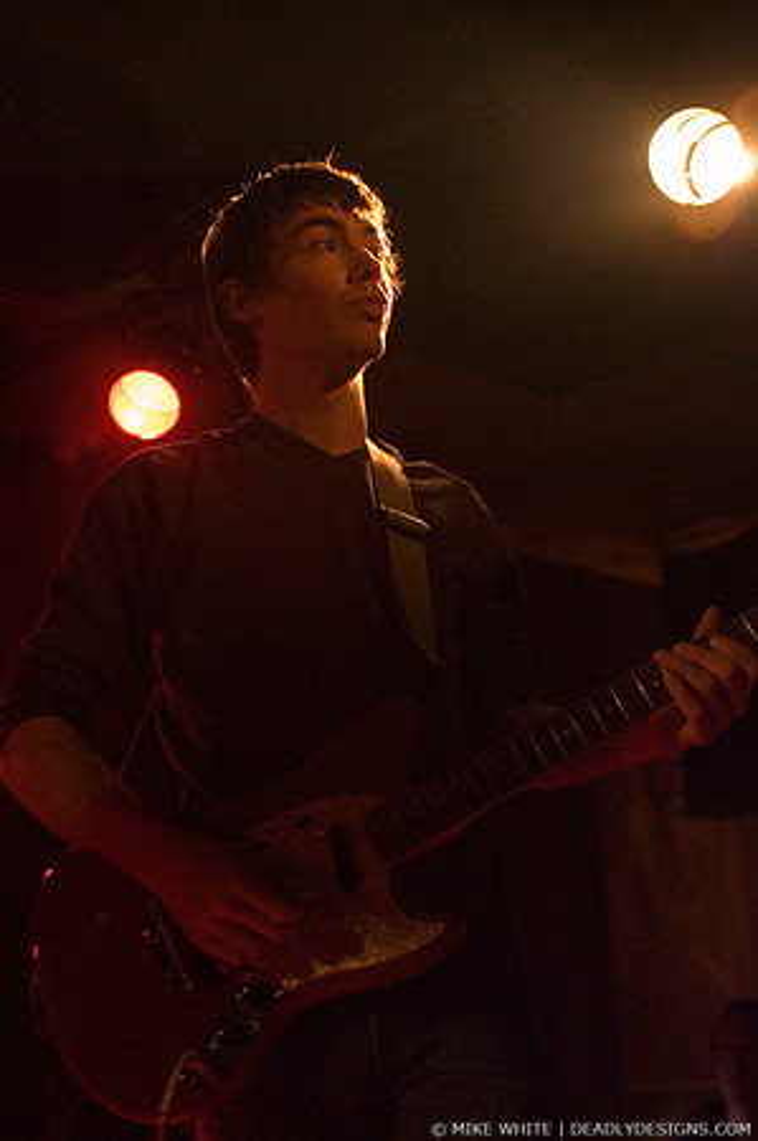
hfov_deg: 20.6
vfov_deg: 30.5
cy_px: 570
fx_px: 2089
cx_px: 379
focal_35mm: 66
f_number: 2.8
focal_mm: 44
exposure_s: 1/25
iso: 1600
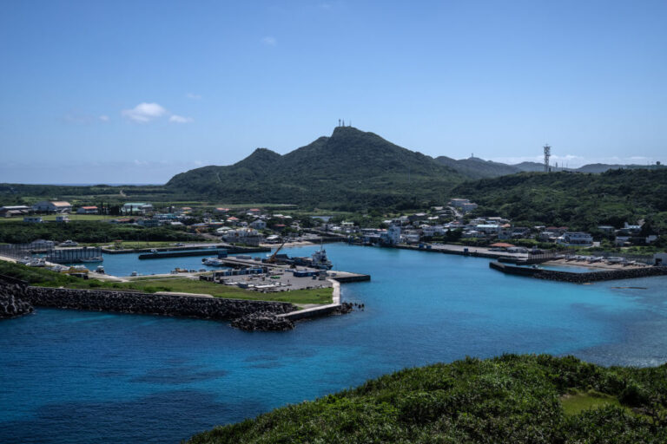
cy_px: 222
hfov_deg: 41.1
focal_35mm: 48
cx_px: 334
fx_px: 889
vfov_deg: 28.1
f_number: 13
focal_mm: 48
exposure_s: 1/640
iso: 400
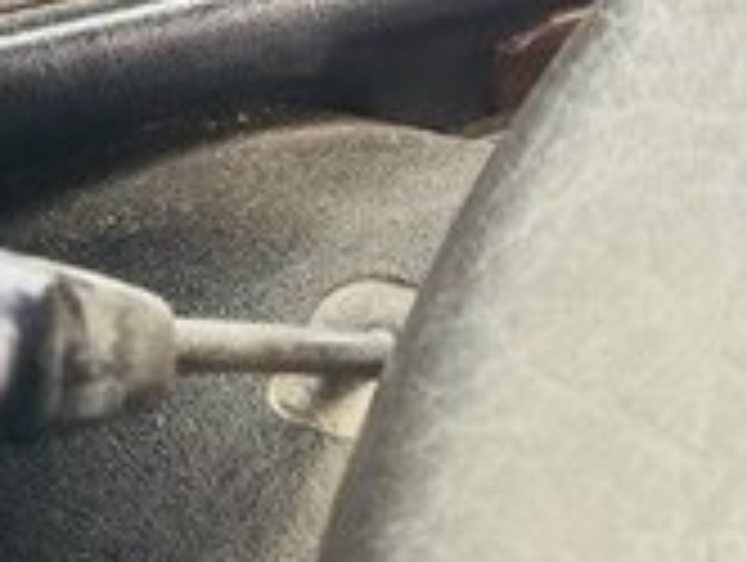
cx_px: -500
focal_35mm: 115
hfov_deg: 15.3
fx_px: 2485
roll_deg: -8.0
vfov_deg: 11.8
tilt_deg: -17.0
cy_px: -474
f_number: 2.2
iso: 32
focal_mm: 4.15
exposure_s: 1/33
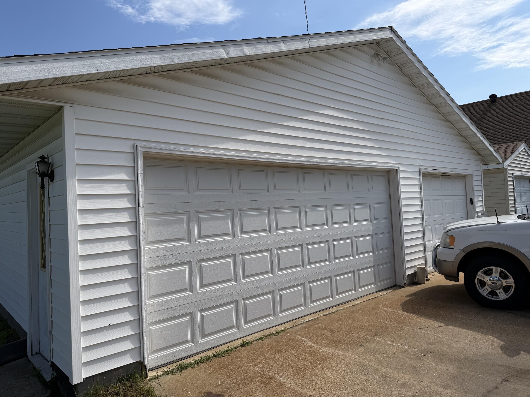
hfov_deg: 71.6
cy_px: 198
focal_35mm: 24
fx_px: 367
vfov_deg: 56.8
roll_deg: +1.9
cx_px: 265
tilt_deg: +2.2
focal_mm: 6.76
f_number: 1.78
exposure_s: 1/7353
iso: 80
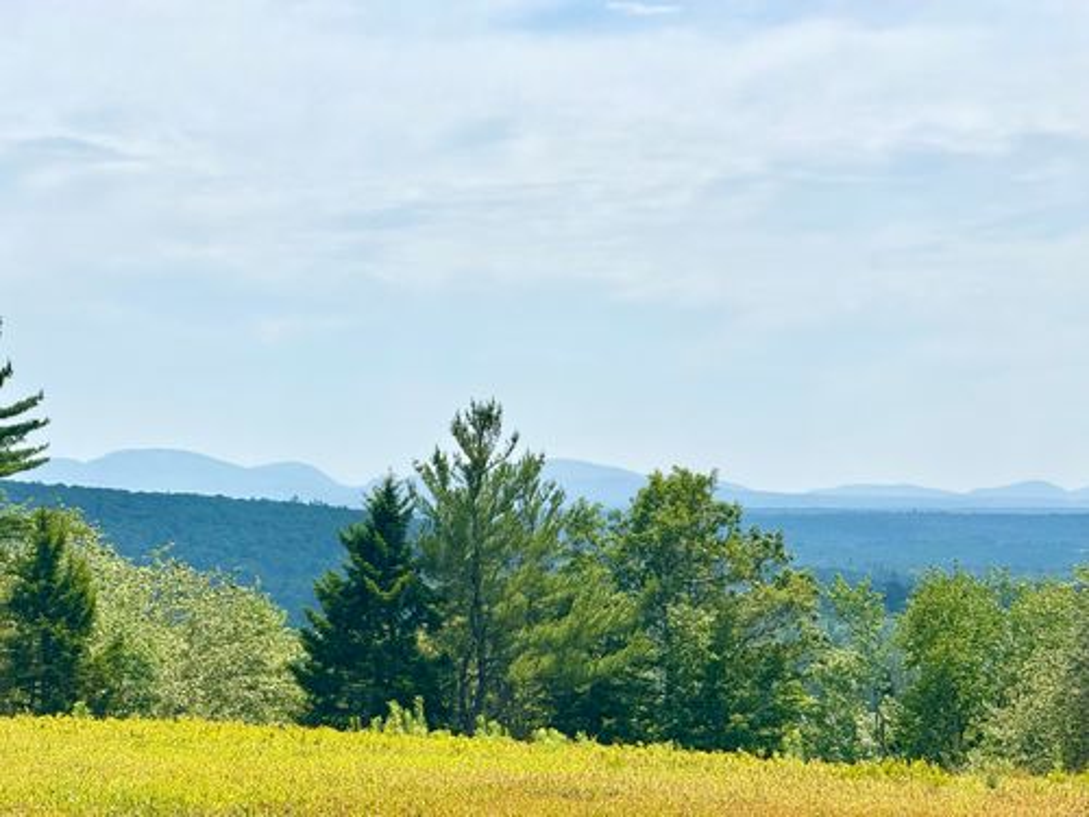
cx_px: 544
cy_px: 408
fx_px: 3775
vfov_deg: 12.3
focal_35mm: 120
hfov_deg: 16.4
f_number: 2.8
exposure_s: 1/3344
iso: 40
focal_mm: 15.66
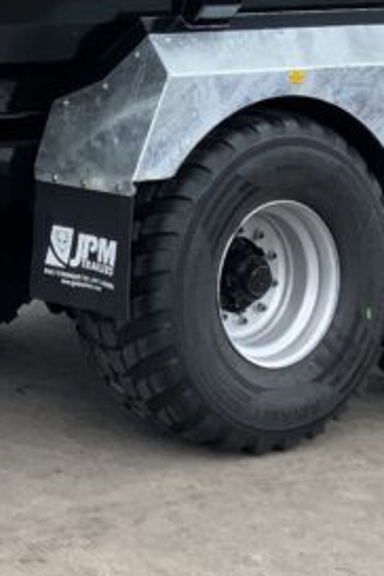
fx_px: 1808
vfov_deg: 17.6
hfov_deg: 11.9
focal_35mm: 113
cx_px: -55
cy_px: -19
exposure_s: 1/613
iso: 16
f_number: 1.8
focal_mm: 3
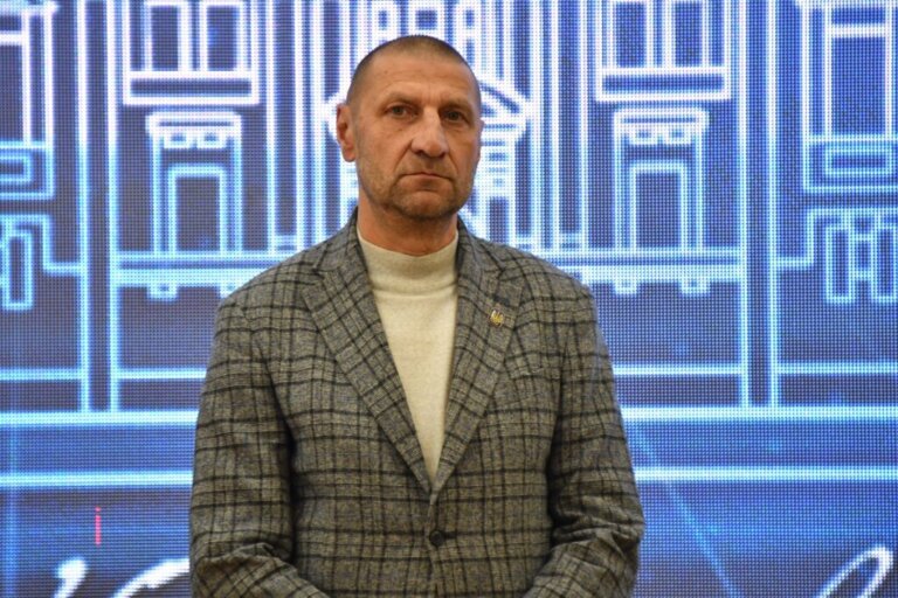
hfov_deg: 4.6
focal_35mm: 450
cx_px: 449
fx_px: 11224
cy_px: 299
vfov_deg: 3.1
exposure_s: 1/80
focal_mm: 300
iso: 2000
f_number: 5.6
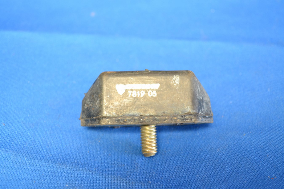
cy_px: 94
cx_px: 142
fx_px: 355
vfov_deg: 29.9
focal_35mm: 45
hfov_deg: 43.6
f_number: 4.5
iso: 800
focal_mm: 30
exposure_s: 1/10
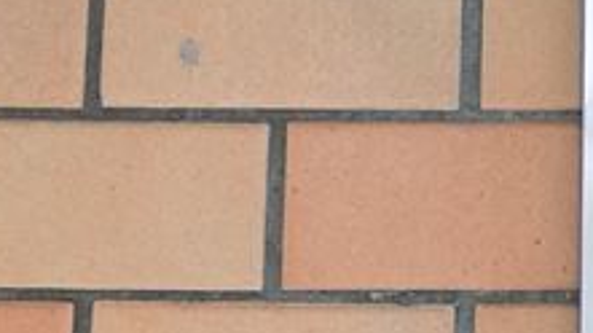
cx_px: 953
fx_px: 2357
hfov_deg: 13.3
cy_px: 760
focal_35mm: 150
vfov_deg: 7.6
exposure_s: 1/125
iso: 125
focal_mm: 4.06
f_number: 2.7
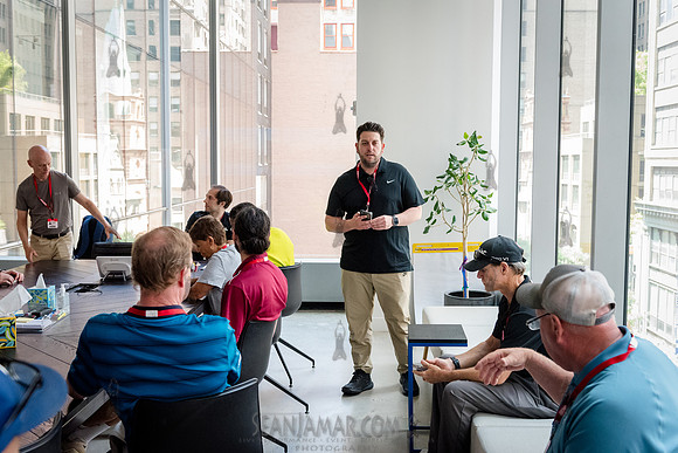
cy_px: 226
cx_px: 339
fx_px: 733
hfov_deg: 49.7
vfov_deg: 34.3
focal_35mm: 39
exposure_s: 1/640
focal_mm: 38
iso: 6400
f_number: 4.5
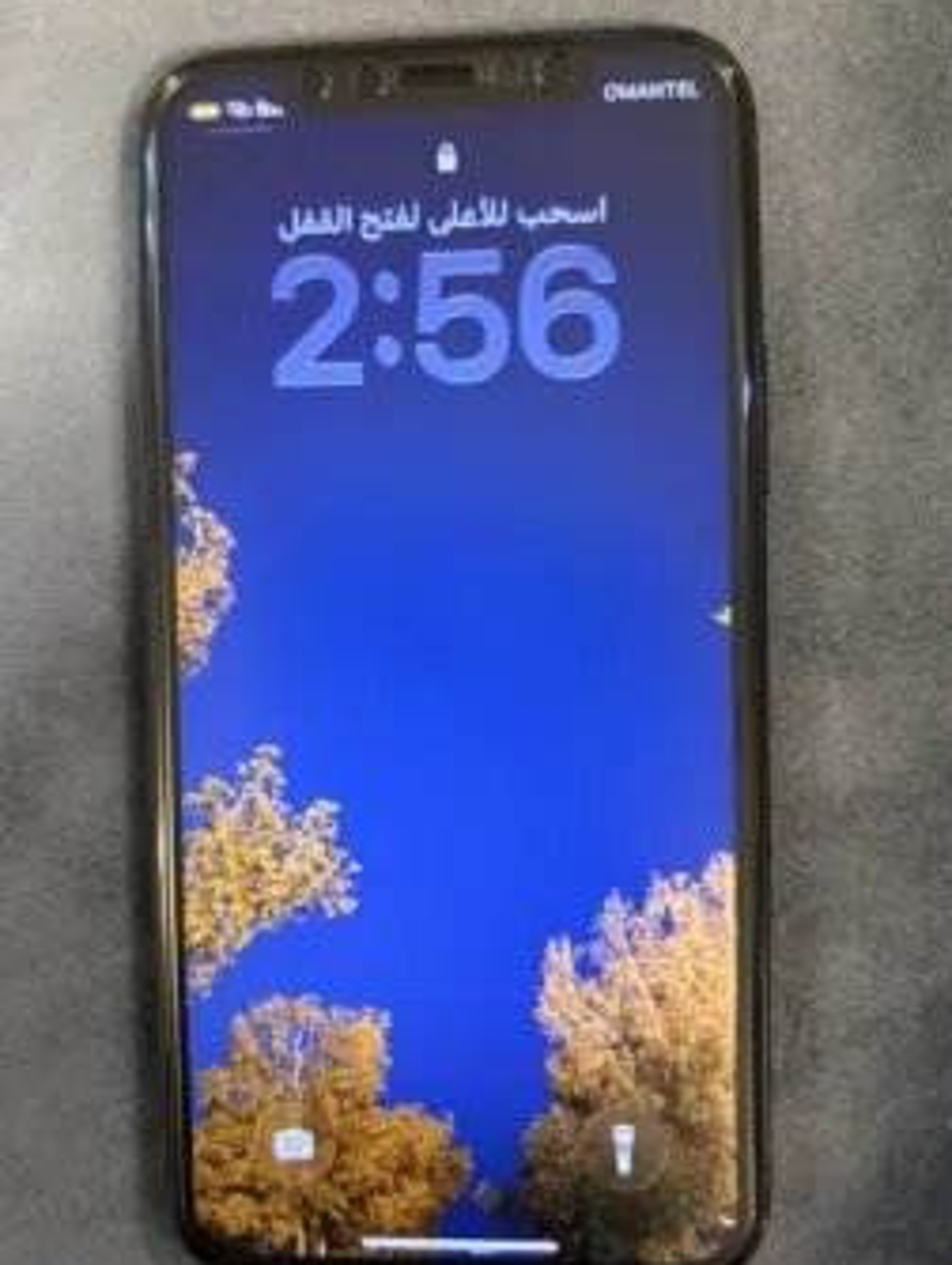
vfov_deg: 58.3
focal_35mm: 31
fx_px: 1135
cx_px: 416
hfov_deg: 45.4
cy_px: 616
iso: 640
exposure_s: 1/40
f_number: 1.6
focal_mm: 5.96
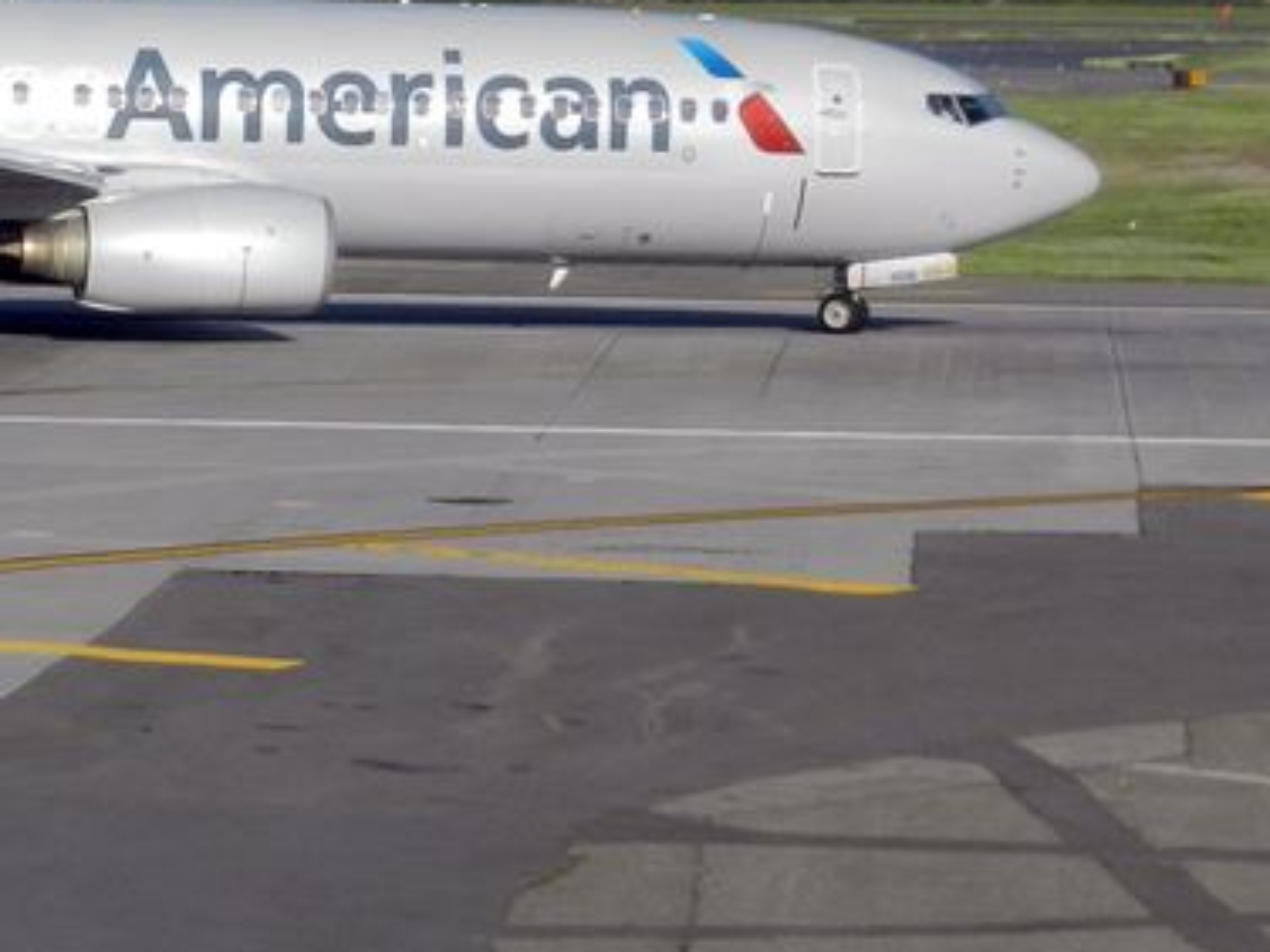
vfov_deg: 6.5
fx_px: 8402
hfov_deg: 8.6
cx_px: -54
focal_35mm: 229
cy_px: 219
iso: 160
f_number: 5
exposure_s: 1/800
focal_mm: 14.9
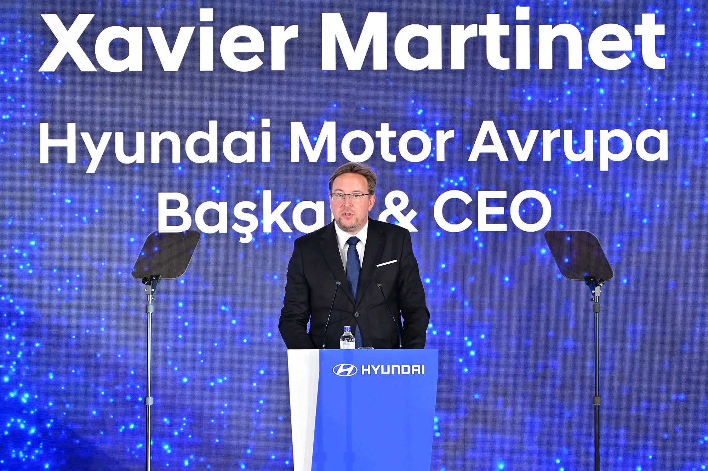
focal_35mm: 180
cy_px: 236
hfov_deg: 11.4
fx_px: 3538
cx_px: 354
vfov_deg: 7.6
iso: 6400
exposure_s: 1/125
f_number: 8
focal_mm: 180
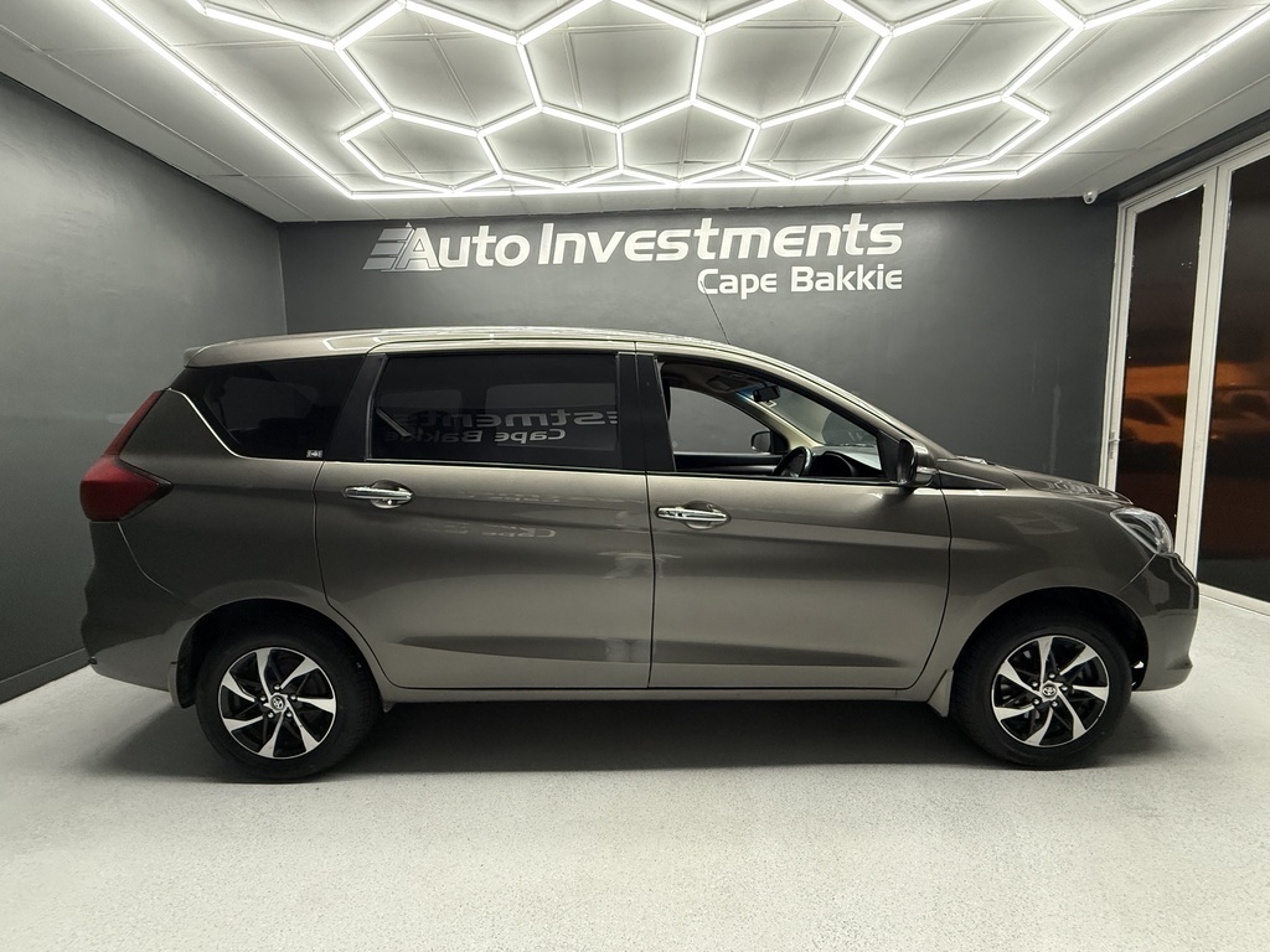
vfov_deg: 85.7
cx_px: 635
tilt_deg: -5.1
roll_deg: +1.8
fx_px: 514
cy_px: 476
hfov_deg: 102.1
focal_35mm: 14
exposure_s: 1/100
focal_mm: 2.22
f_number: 2.2
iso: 400
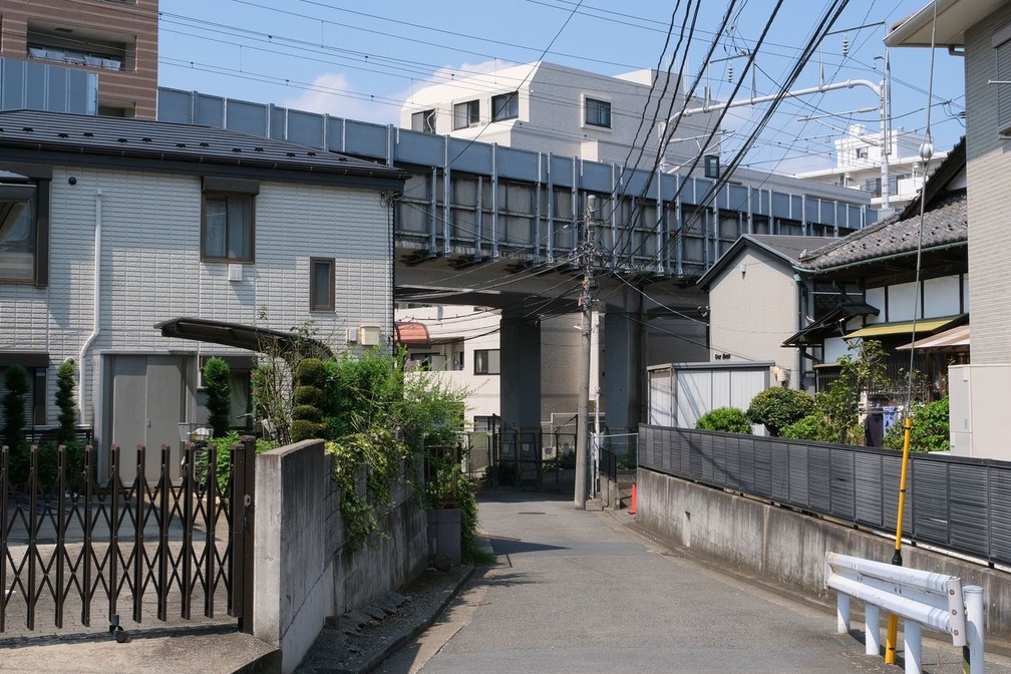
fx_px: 1404
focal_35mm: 50
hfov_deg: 39.5
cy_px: 319
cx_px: 565
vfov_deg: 27.0
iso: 640
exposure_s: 1/400
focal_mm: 27.9
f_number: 13
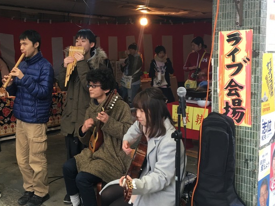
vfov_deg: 33.4
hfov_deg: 43.6
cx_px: 109
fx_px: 342
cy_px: 76
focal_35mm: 43
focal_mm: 4.15
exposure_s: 1/15
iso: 32
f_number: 2.2
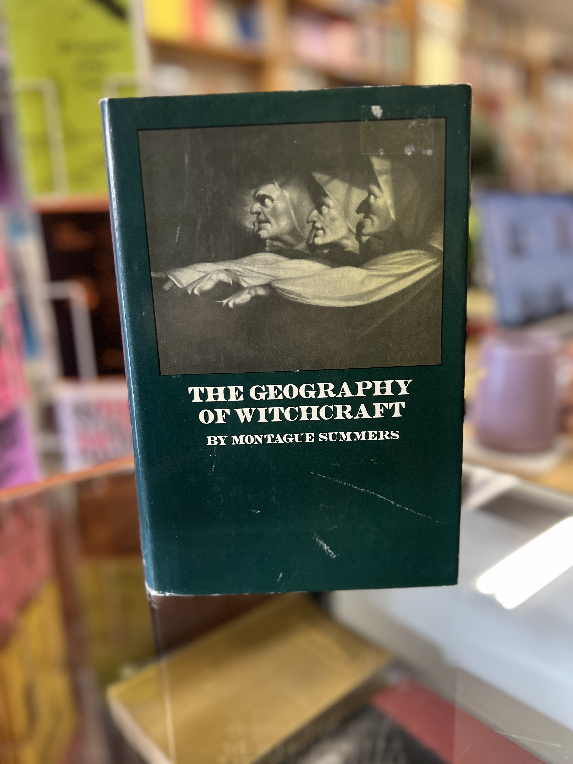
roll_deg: +3.0
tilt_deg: -12.5
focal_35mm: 26
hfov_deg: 53.1
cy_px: 382
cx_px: 286
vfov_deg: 67.3
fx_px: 574
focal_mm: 5.7
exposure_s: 1/60
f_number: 1.5
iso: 320
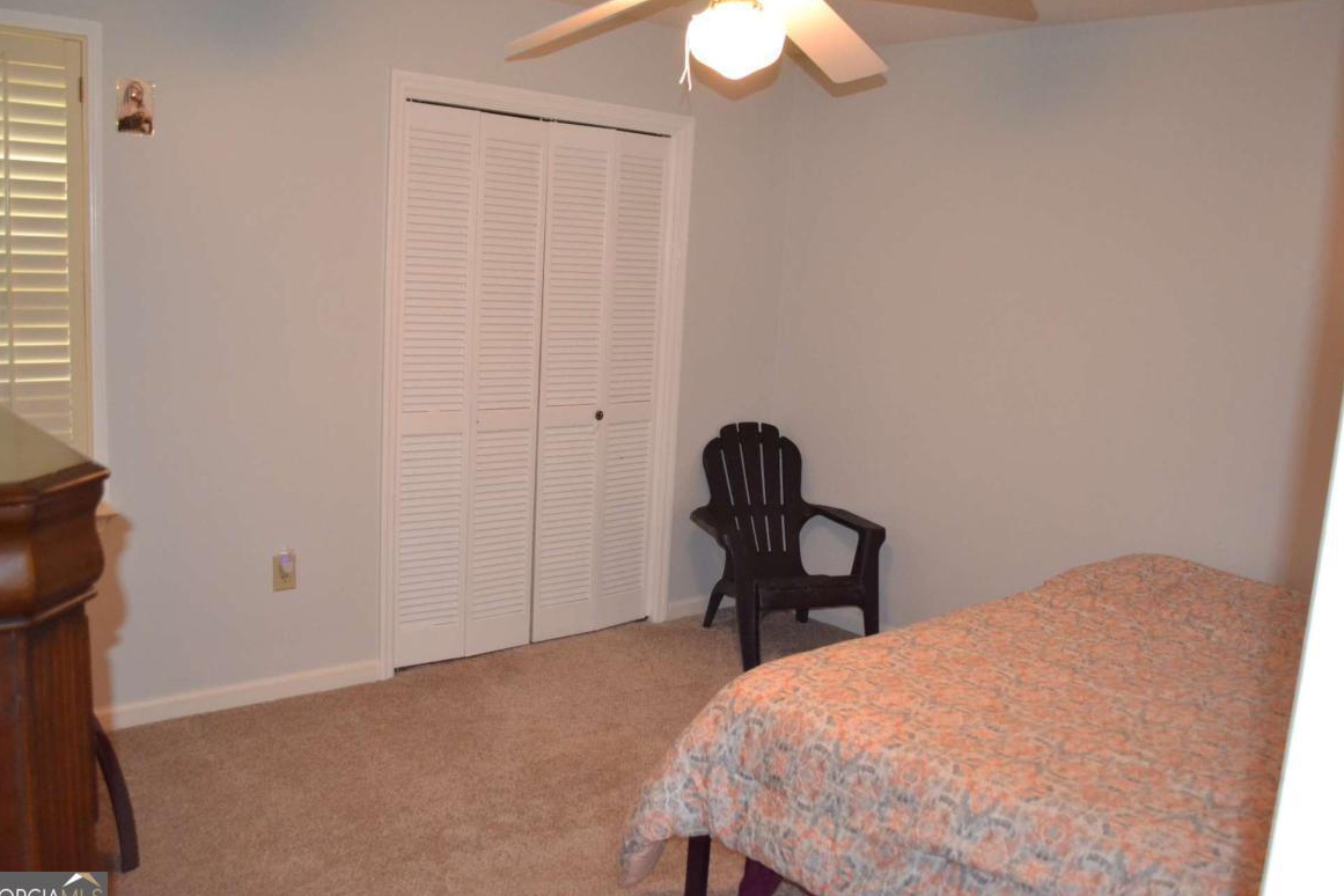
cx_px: 662
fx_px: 1157
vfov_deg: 42.3
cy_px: 455
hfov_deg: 60.3
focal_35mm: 31
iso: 2500
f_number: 3.8
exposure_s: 1/60
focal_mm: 20
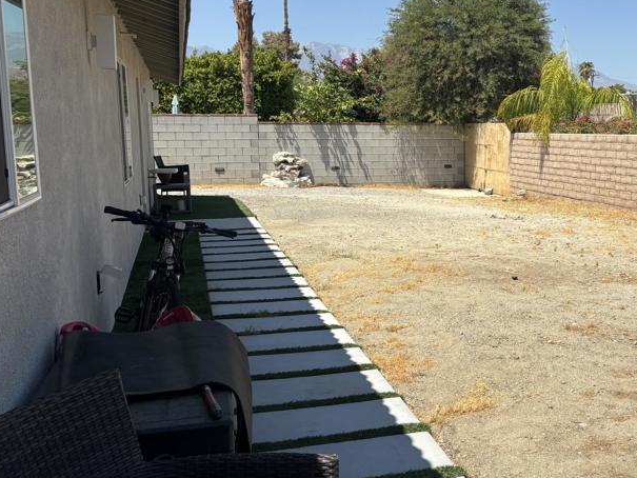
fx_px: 810
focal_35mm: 44
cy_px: 243
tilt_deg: -7.3
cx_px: 510
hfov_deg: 41.1
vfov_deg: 32.9
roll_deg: +0.4
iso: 50
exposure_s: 1/4255
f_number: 1.6
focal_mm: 5.96
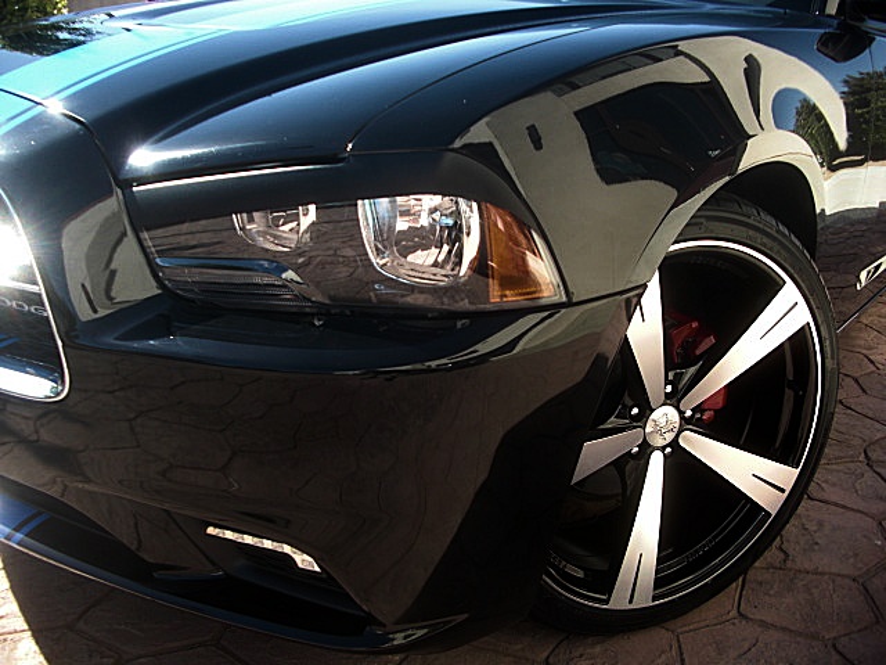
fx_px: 921
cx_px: 443
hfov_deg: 51.4
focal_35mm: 36
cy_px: 332
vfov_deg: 39.7
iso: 50
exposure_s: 1/160
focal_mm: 6.3
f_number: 2.8
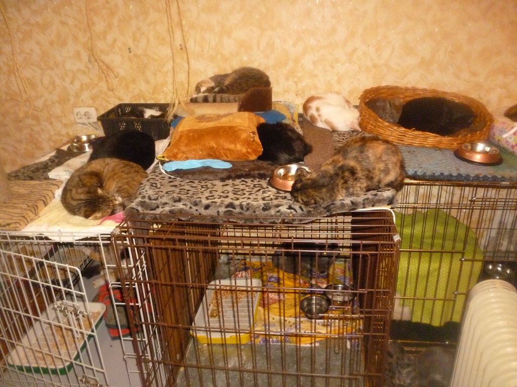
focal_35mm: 28
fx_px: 418
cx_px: 258
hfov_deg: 63.4
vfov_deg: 49.7
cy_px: 194
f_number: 3.1
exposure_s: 1/60
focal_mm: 5
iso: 640
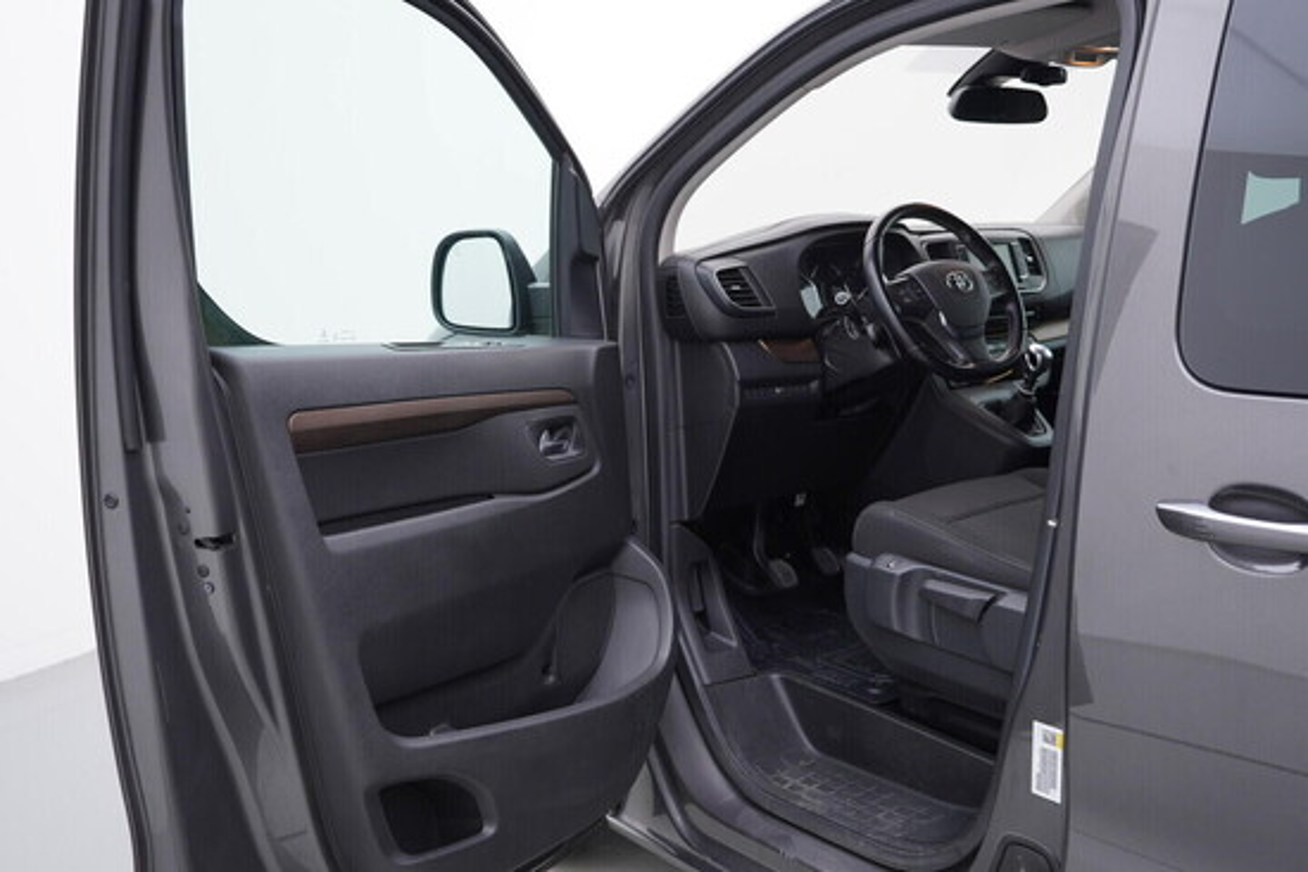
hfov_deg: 53.1
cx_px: 654
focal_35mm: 36
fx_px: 1308
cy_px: 436
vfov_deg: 36.9
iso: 125
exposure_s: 1/50
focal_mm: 24
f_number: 3.2
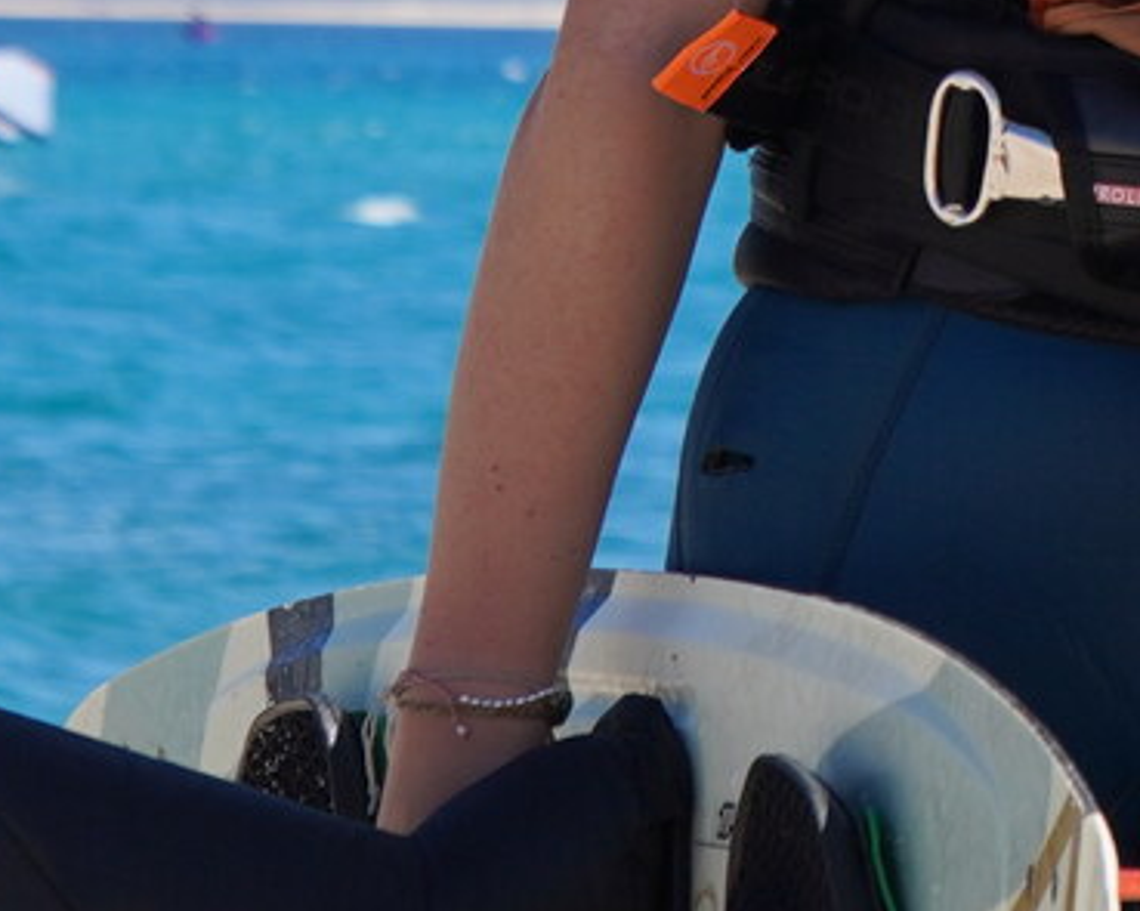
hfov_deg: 4.3
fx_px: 14816
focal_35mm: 439
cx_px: 2428
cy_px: -699
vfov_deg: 3.5
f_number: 4.5
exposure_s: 1/640
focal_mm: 45
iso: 100
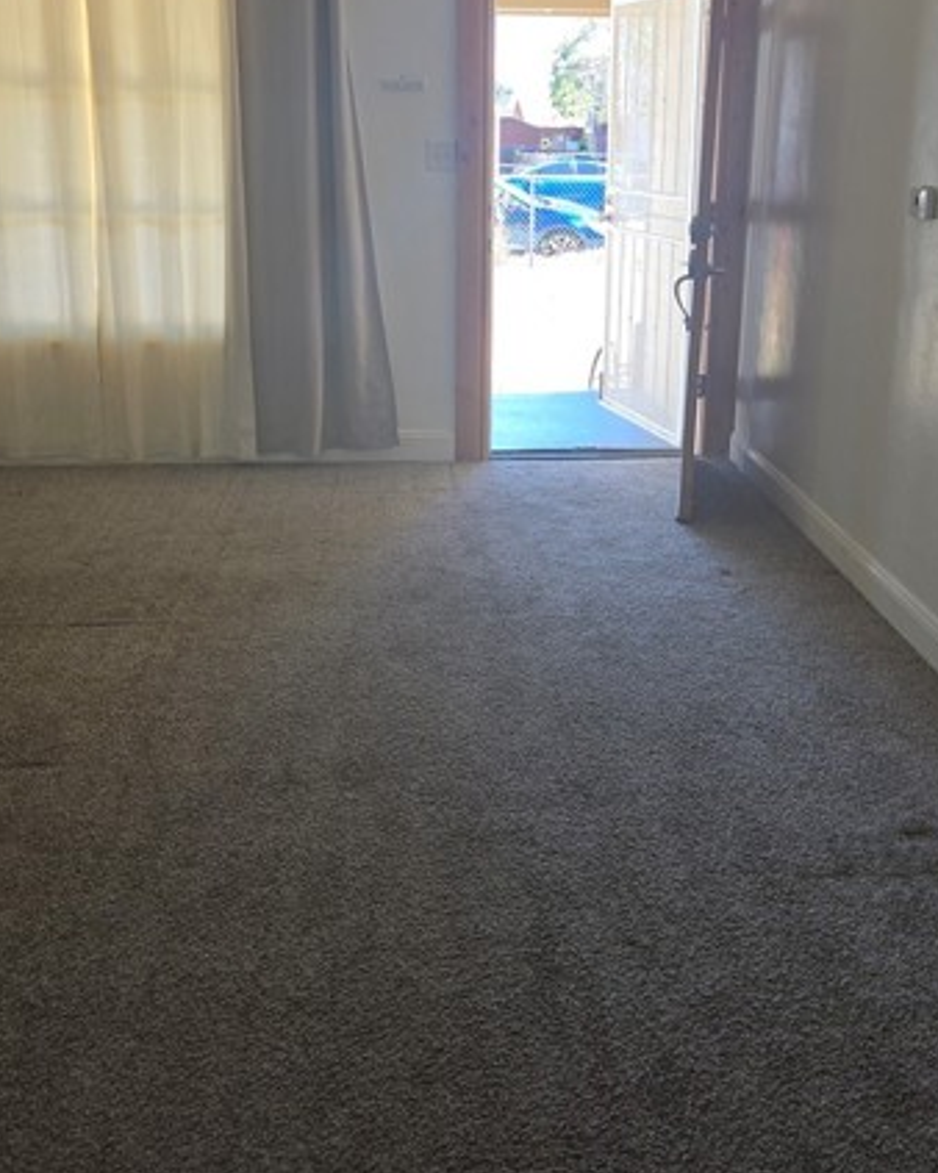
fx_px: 1181
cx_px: 488
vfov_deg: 52.0
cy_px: 405
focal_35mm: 34
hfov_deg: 43.3
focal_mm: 5.4
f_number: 1.8
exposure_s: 1/180
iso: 40
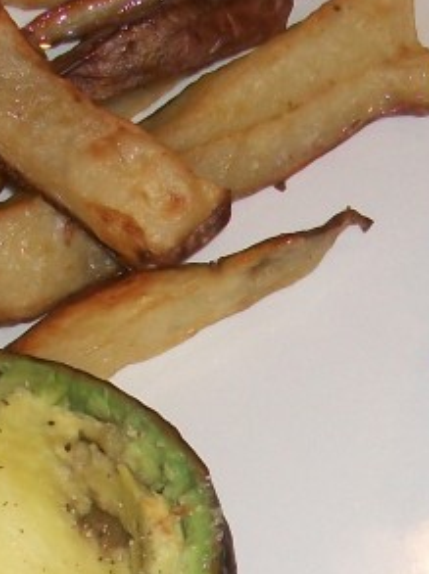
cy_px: 500
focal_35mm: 119
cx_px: 353
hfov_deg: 12.4
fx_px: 1971
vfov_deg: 16.4
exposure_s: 1/60
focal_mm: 5.7
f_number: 2.8
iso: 120
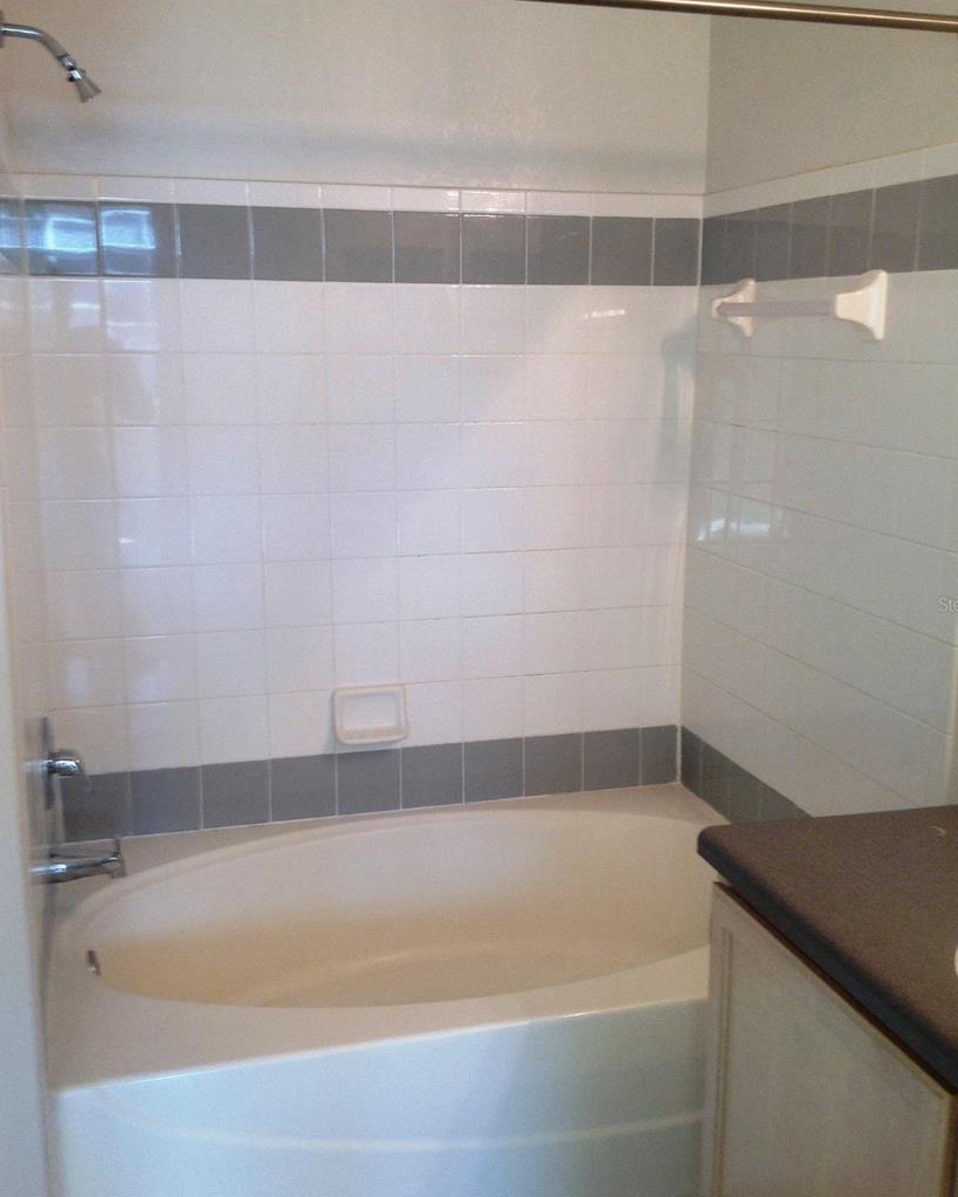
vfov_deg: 45.8
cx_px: 497
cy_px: 604
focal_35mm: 40
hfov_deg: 37.3
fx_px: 1417
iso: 50
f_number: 2.4
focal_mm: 4.28
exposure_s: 1/24
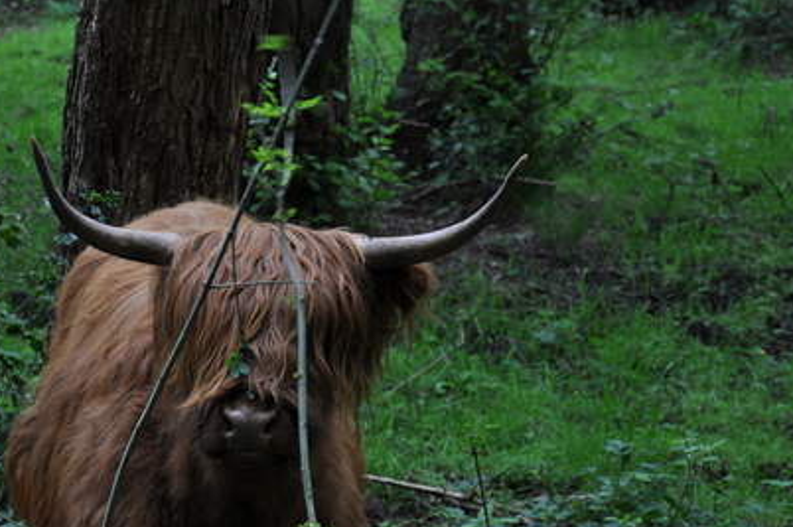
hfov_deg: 12.3
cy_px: 337
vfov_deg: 8.2
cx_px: 256
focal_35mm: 167
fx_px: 3674
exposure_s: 1/40
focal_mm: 70
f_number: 5.6
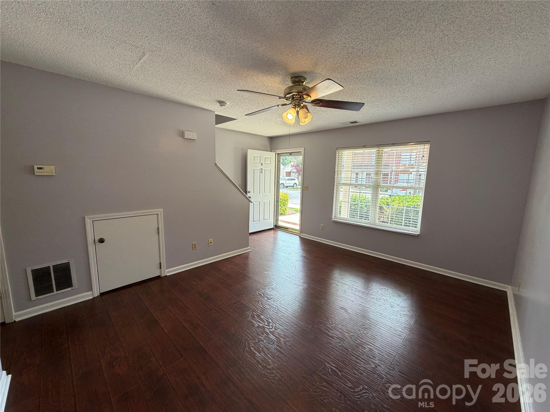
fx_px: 222
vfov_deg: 85.7
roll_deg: -0.9
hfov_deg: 102.1
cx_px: 275
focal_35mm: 14
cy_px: 206
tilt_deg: -8.4
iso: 100
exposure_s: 1/121
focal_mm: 2.22
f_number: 2.2
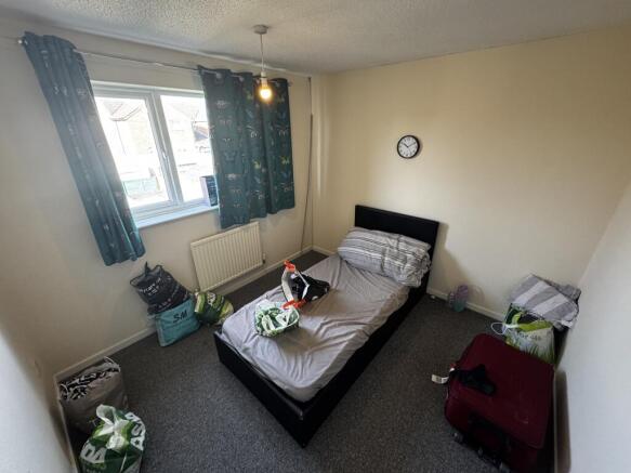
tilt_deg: -23.3
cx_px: 316
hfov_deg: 102.1
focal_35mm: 14
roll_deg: +0.4
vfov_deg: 85.7
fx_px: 255
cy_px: 236
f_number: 2.2
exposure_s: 1/99
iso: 320
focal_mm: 2.22
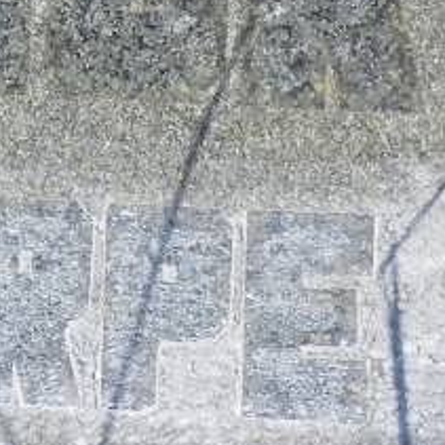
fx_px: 6588
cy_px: -363
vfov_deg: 3.8
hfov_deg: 3.8
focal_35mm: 453
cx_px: -563
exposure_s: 1/250
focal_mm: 16
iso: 64
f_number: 5
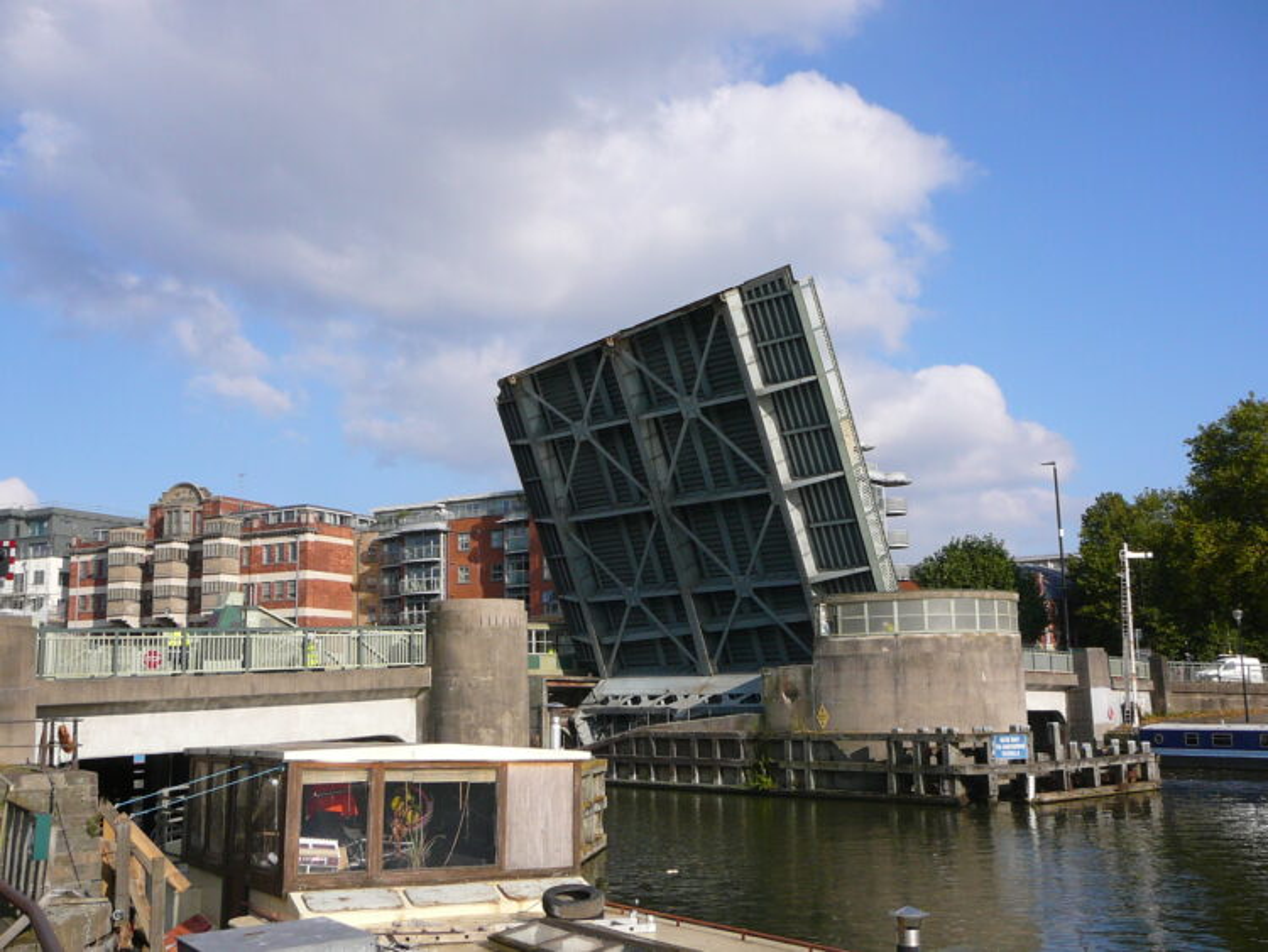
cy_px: 476
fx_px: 1282
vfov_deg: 40.7
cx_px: 634
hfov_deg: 52.6
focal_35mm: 35
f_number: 5
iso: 100
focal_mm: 5.2
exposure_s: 1/640
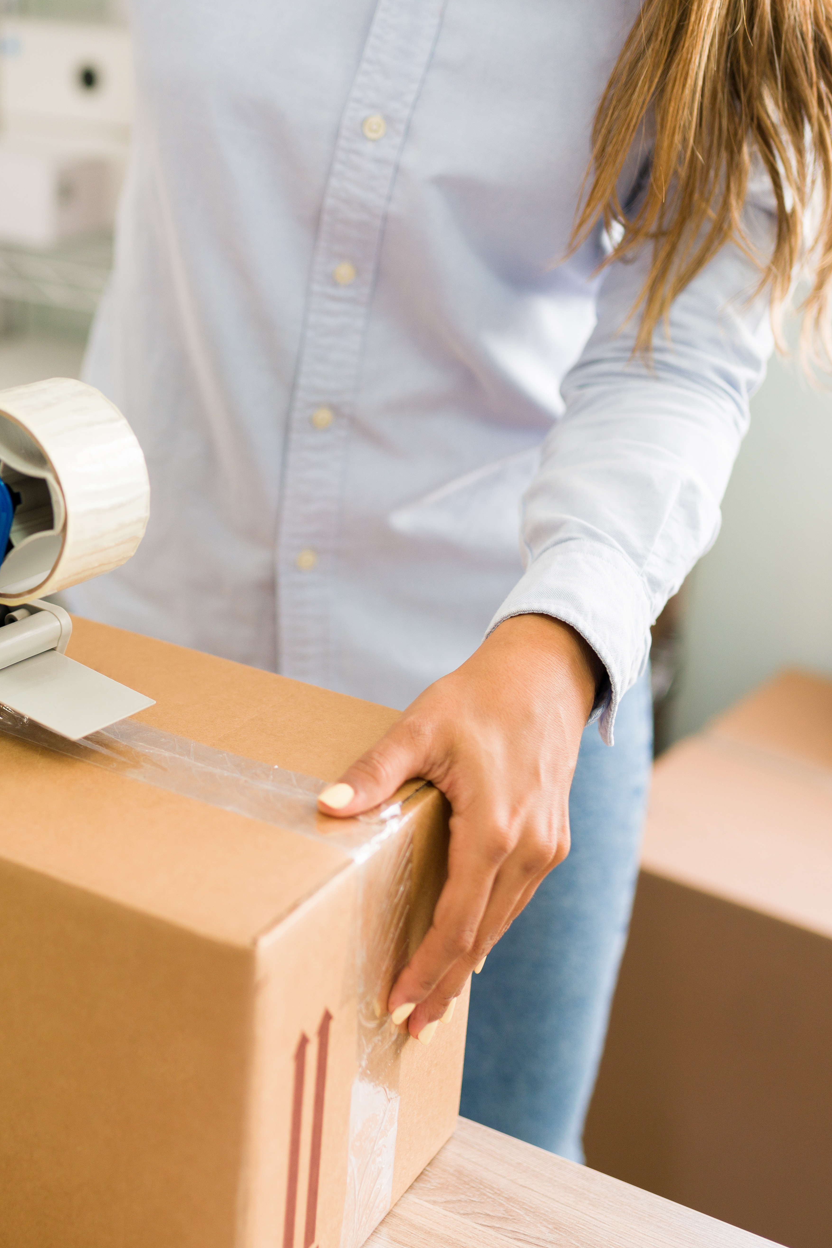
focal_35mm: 53
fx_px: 1837
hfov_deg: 25.1
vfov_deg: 37.5
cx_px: 157
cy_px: 625
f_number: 1.8
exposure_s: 1/160
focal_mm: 35
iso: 400
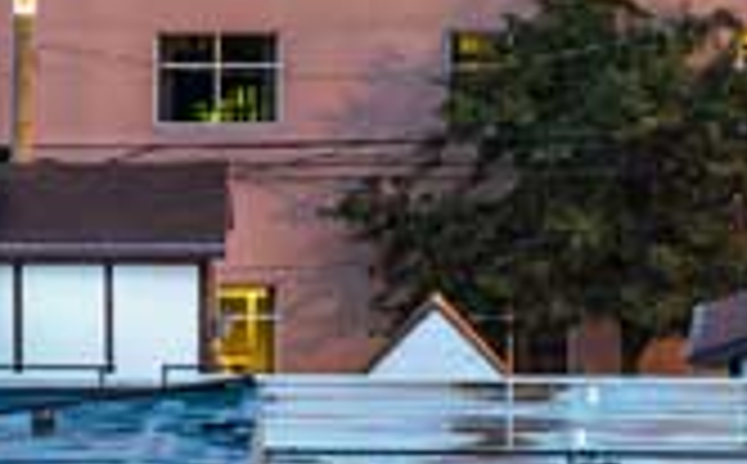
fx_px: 16883
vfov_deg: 1.6
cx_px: -909
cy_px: -682
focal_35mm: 831
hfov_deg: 2.5
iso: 64
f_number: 11
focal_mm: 135
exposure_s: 8
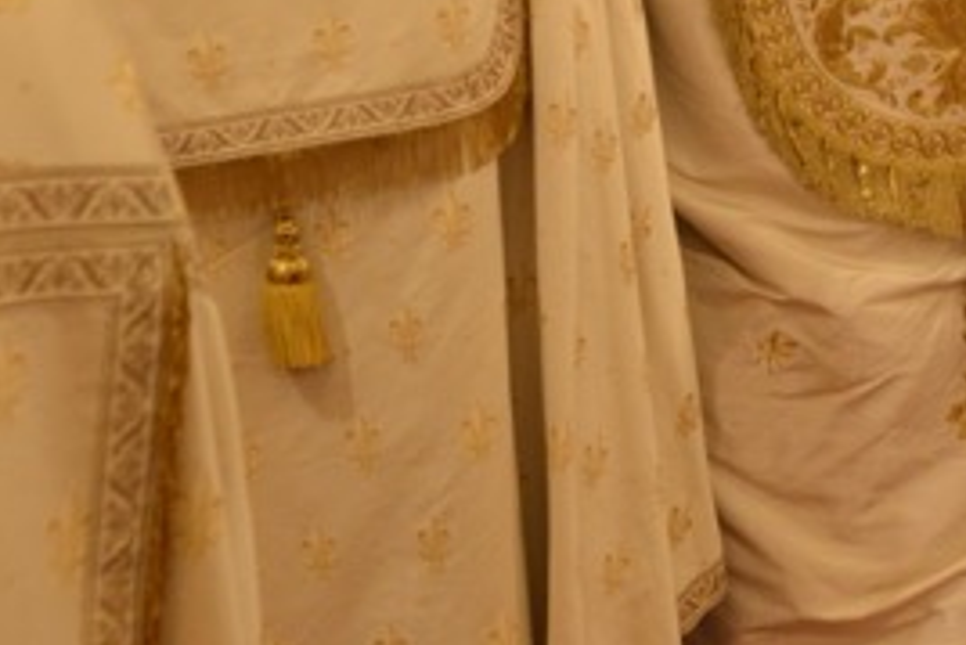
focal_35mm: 112
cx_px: 807
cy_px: -335
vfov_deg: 11.7
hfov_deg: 18.1
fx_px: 3007
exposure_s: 1/80
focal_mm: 30
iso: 1600
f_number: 4.5
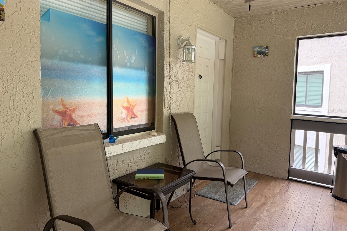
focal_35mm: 25
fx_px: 241
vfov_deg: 51.3
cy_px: 111
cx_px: 174
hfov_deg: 71.5
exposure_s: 1/203
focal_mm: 6.76
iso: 125
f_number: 1.78
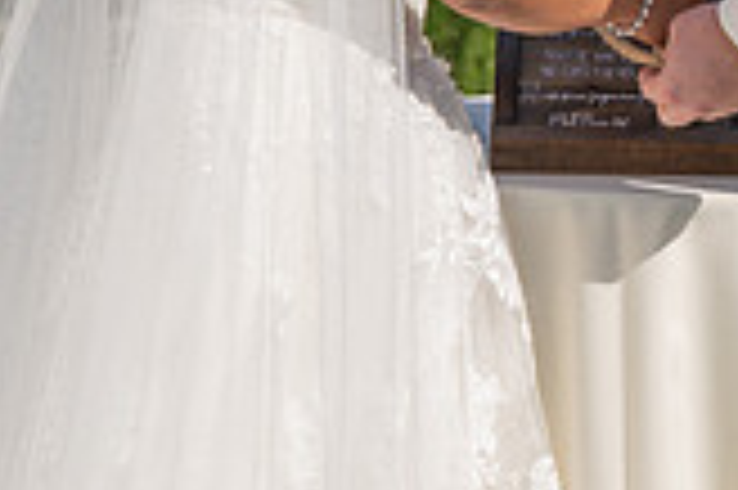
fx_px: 6738
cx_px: 688
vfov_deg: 4.1
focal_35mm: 329
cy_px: -285
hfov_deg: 6.3
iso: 200
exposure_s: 1/1000
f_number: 5.6
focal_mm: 93
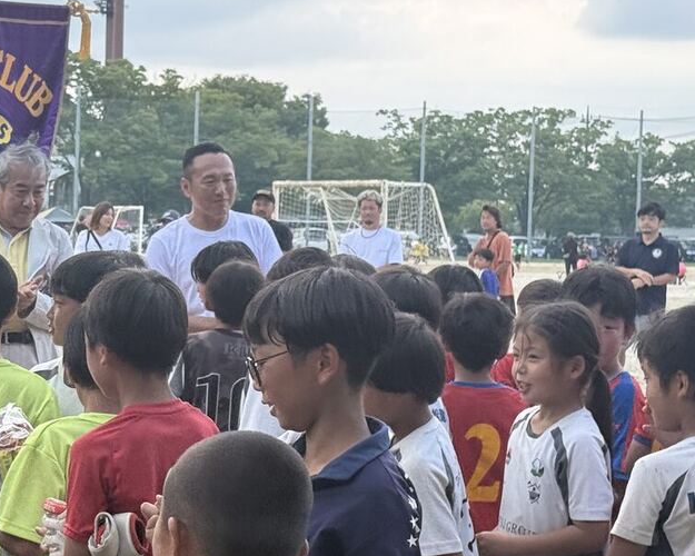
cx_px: 28
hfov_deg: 15.8
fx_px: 2468
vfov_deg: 12.9
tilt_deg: -3.2
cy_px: 290
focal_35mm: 120
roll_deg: -1.9
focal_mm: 6.76
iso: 80
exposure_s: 1/1222
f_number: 1.78
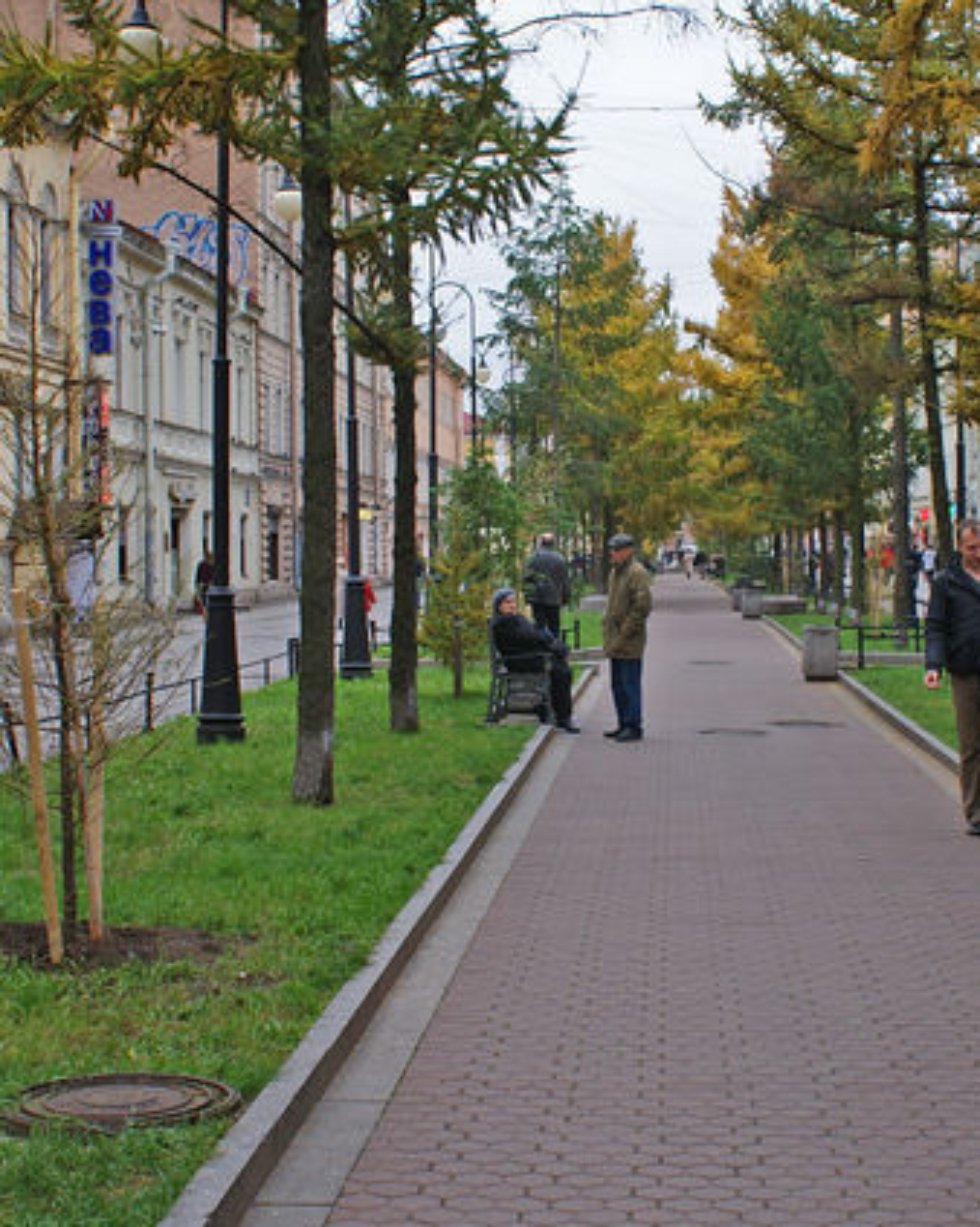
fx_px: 2177
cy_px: 537
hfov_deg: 25.3
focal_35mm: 60
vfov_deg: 31.4
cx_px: 632
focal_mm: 20
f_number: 5.6
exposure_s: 1/50
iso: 100
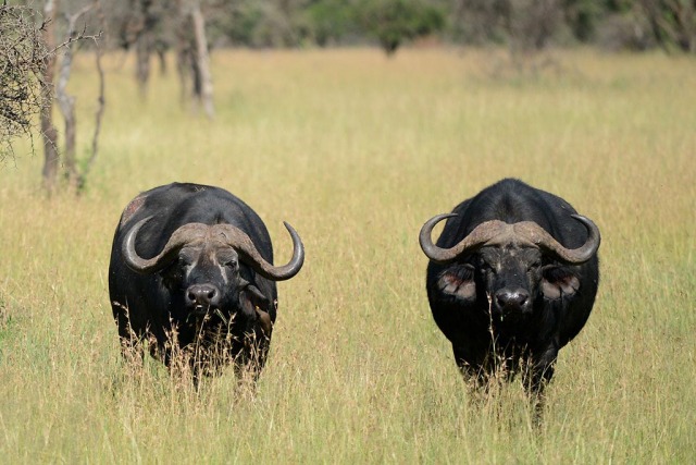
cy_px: 232
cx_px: 348
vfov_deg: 6.9
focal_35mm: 200
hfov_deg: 10.3
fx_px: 3867
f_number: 2.8
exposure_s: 1/5000
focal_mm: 200
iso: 400
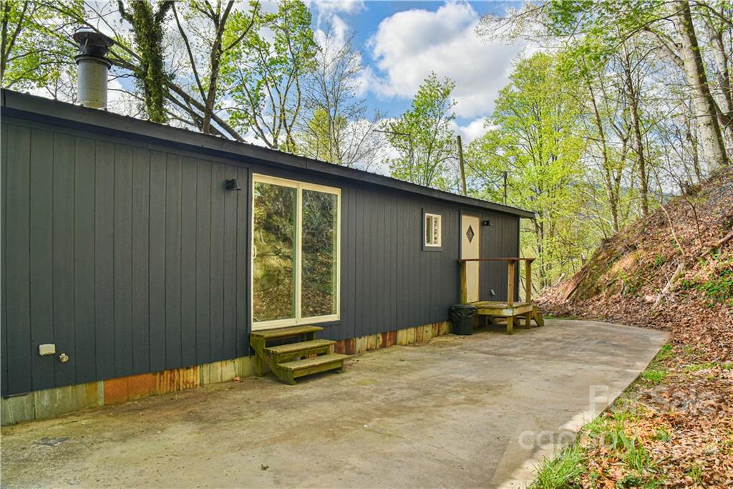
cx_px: 366
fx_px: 489
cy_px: 244
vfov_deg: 53.1
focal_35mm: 24
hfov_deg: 73.7
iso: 1600
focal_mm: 24
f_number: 9
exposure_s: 1/320
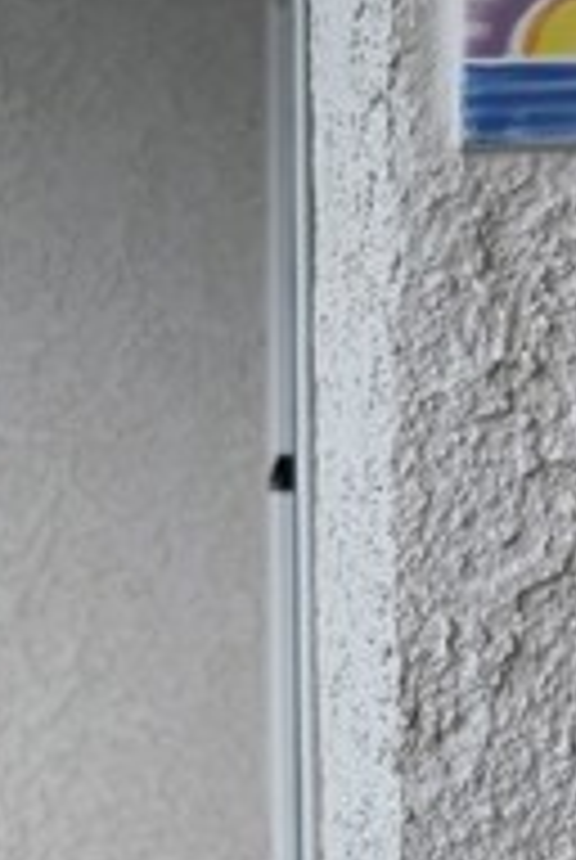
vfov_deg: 25.3
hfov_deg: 17.0
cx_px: 153
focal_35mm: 80
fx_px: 1913
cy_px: 455
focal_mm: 6.25
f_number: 1.7
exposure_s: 1/120
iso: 1250
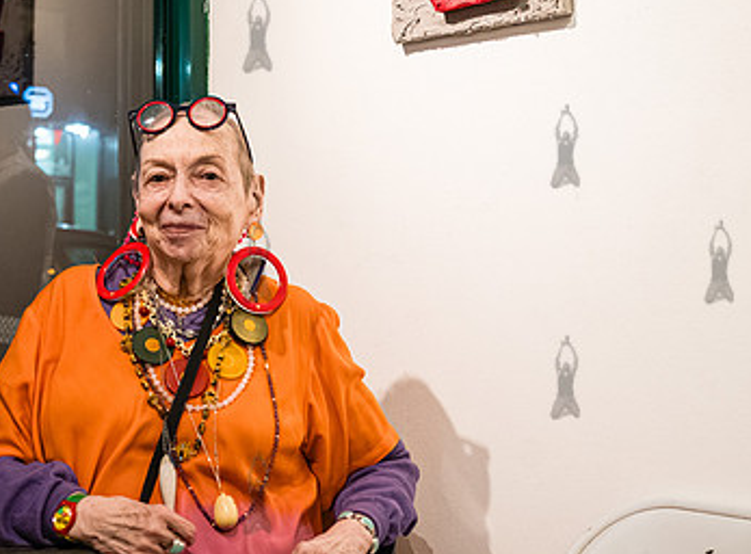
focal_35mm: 65
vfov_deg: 22.4
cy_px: 270
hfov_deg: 29.9
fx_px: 1402
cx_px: 298
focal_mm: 35
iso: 6400
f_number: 3.5
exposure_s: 1/800
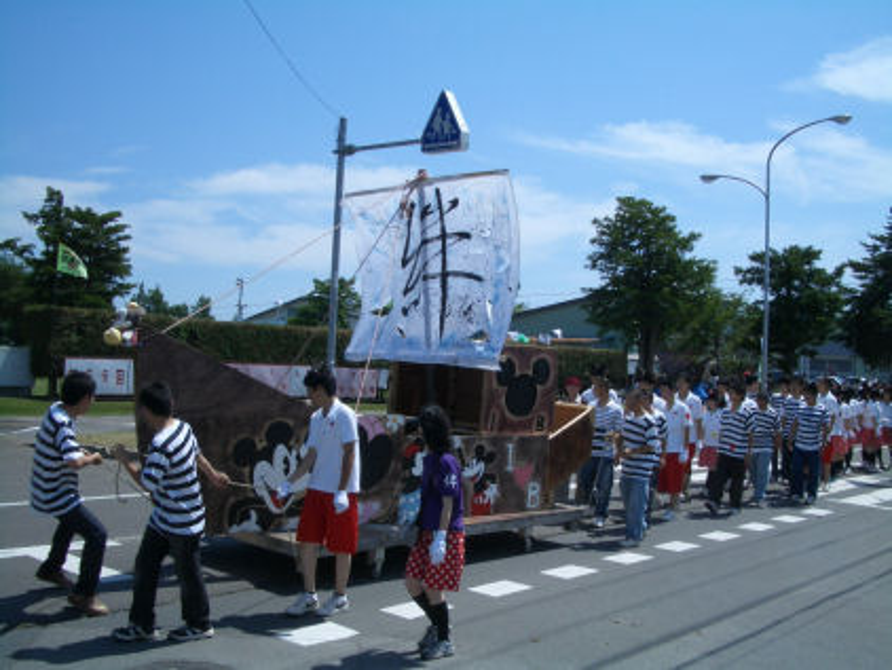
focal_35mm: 41
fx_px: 1057
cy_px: 335
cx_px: 446
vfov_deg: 35.2
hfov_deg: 45.8
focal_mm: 6.8
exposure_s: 1/800
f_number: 4.6
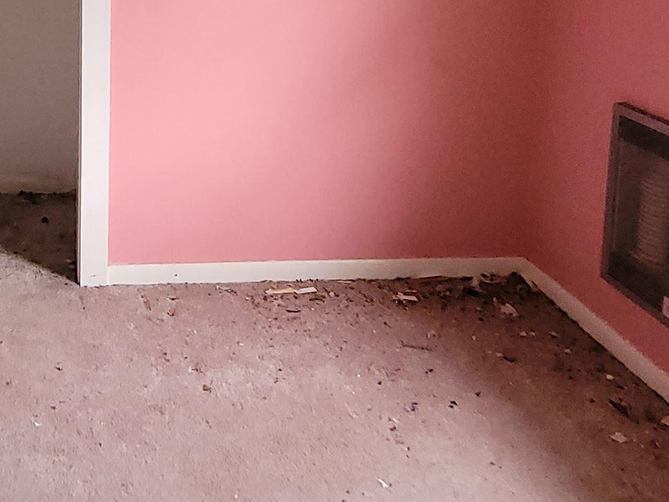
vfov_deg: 31.2
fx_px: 793
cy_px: -51
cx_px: 95
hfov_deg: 42.8
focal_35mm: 41
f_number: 2.2
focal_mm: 1.74
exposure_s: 1/60
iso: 250
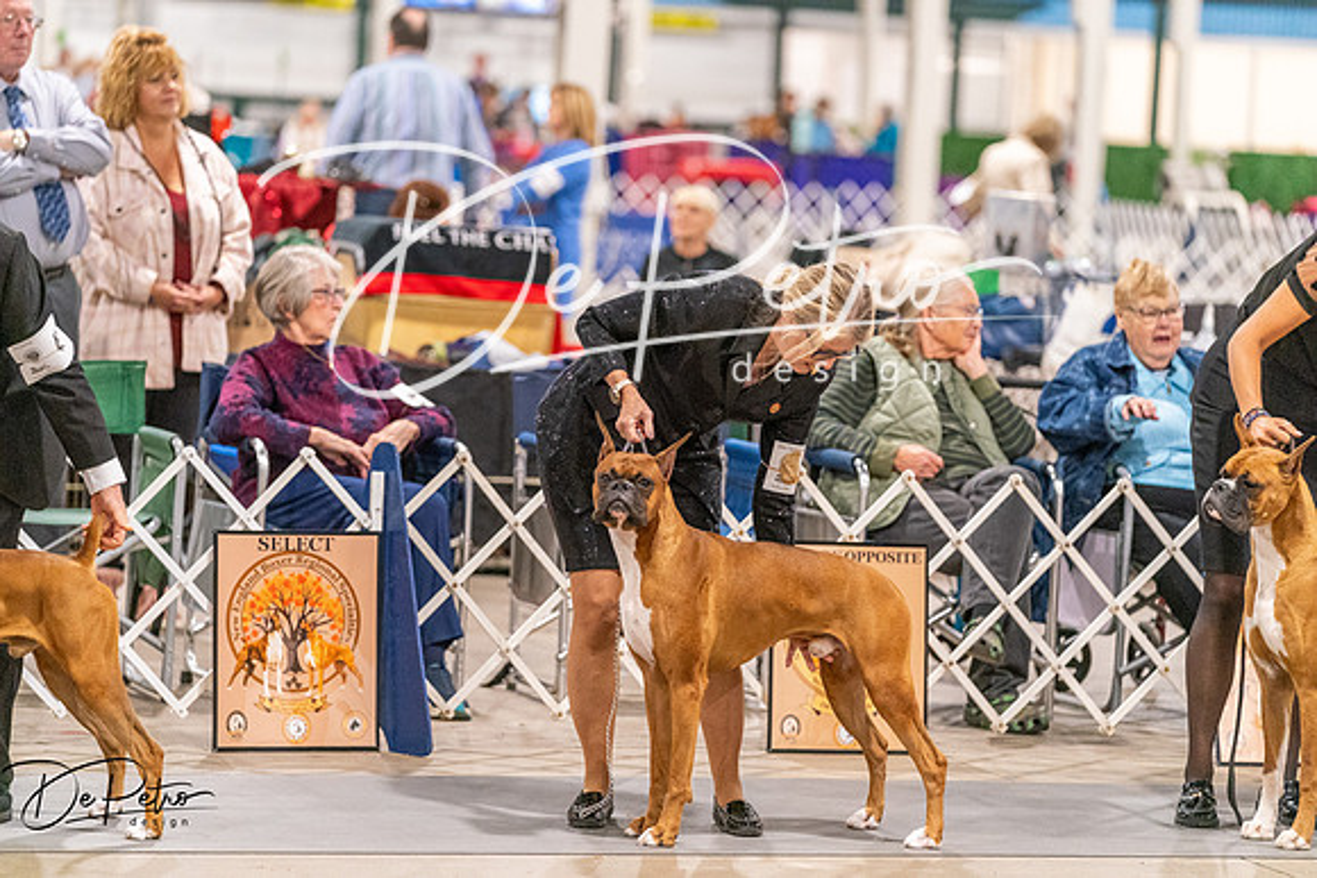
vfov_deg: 8.7
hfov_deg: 13.0
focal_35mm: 158
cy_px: 439
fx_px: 5781
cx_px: 658
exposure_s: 1/250
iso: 6400
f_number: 3.2
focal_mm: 158
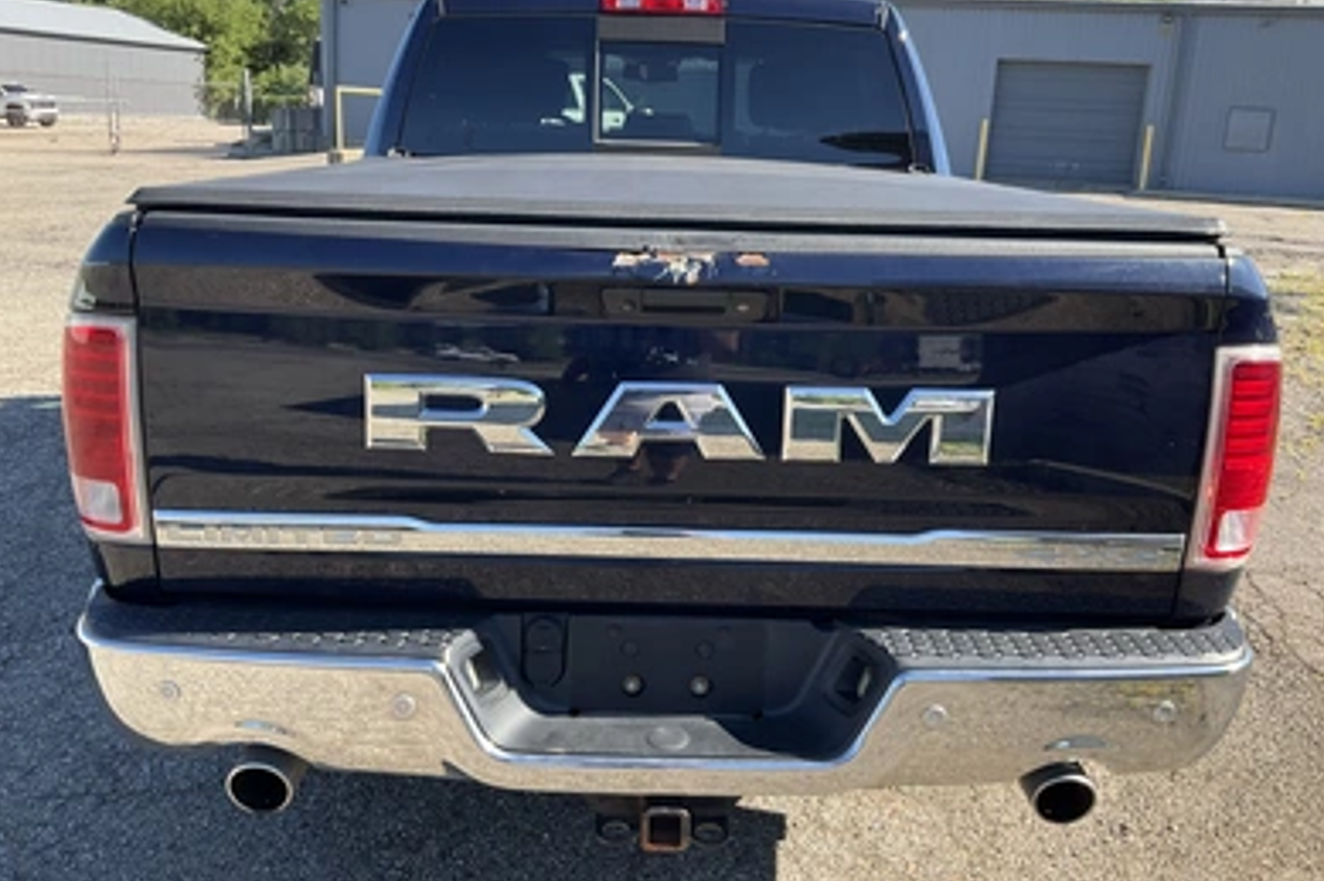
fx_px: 1140
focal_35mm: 31
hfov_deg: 60.3
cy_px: 388
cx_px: 653
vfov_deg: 42.2
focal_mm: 3
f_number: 1.8
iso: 25
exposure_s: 1/406
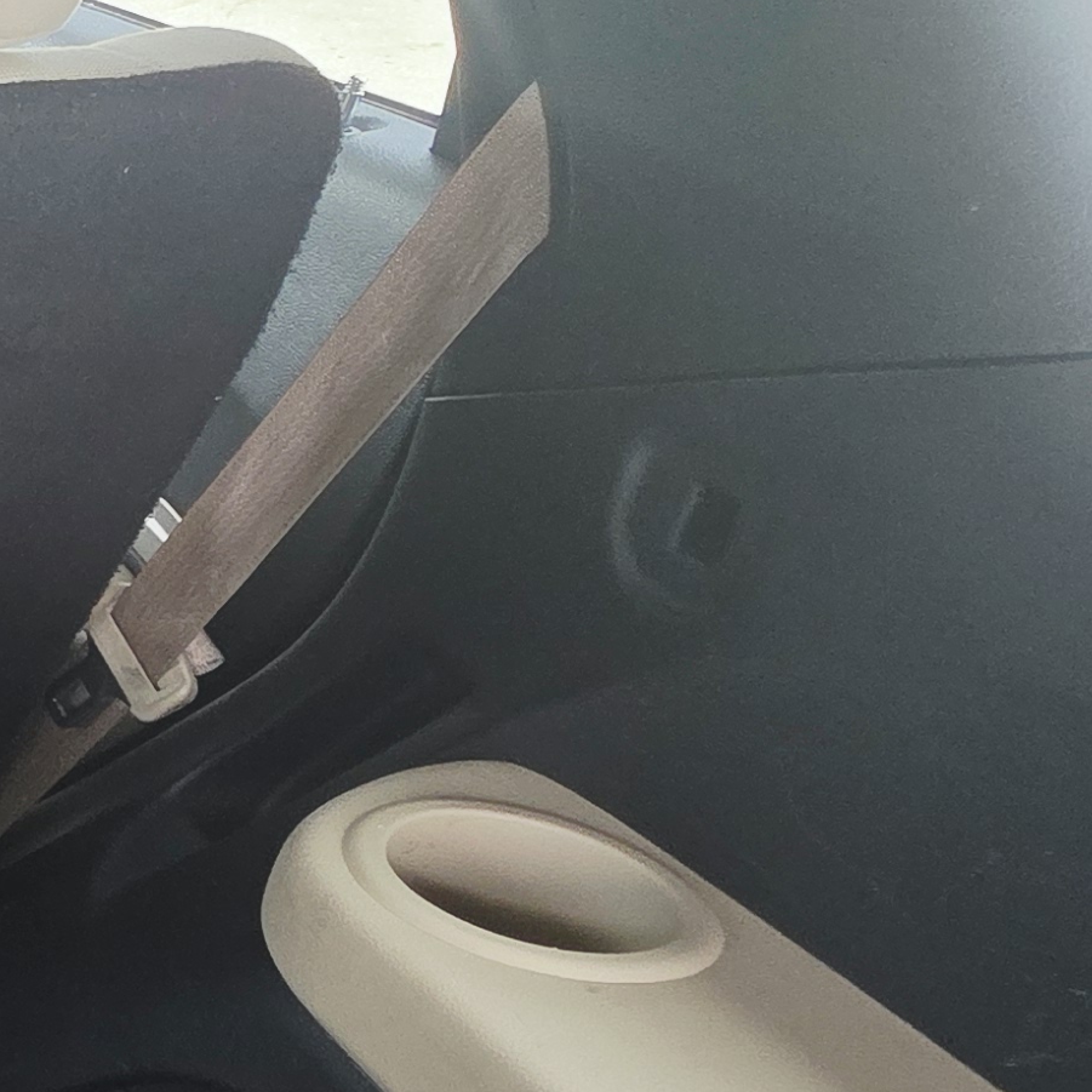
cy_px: 556
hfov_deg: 18.3
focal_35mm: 51
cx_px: -1185
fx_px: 1820
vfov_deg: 33.4
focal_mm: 2.2
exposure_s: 1/120
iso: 160
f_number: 1.9
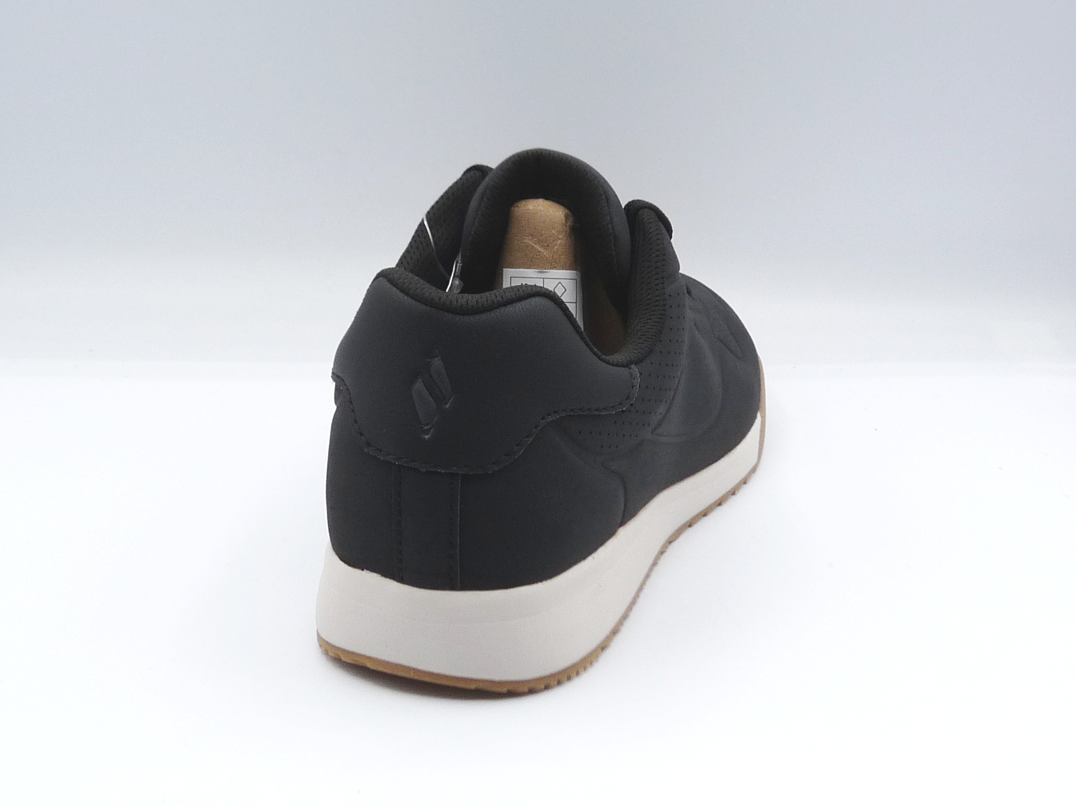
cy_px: 404
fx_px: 1523
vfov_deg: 29.7
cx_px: 538
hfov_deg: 38.9
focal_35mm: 49
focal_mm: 4.8
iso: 100
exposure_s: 1/200
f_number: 4.5
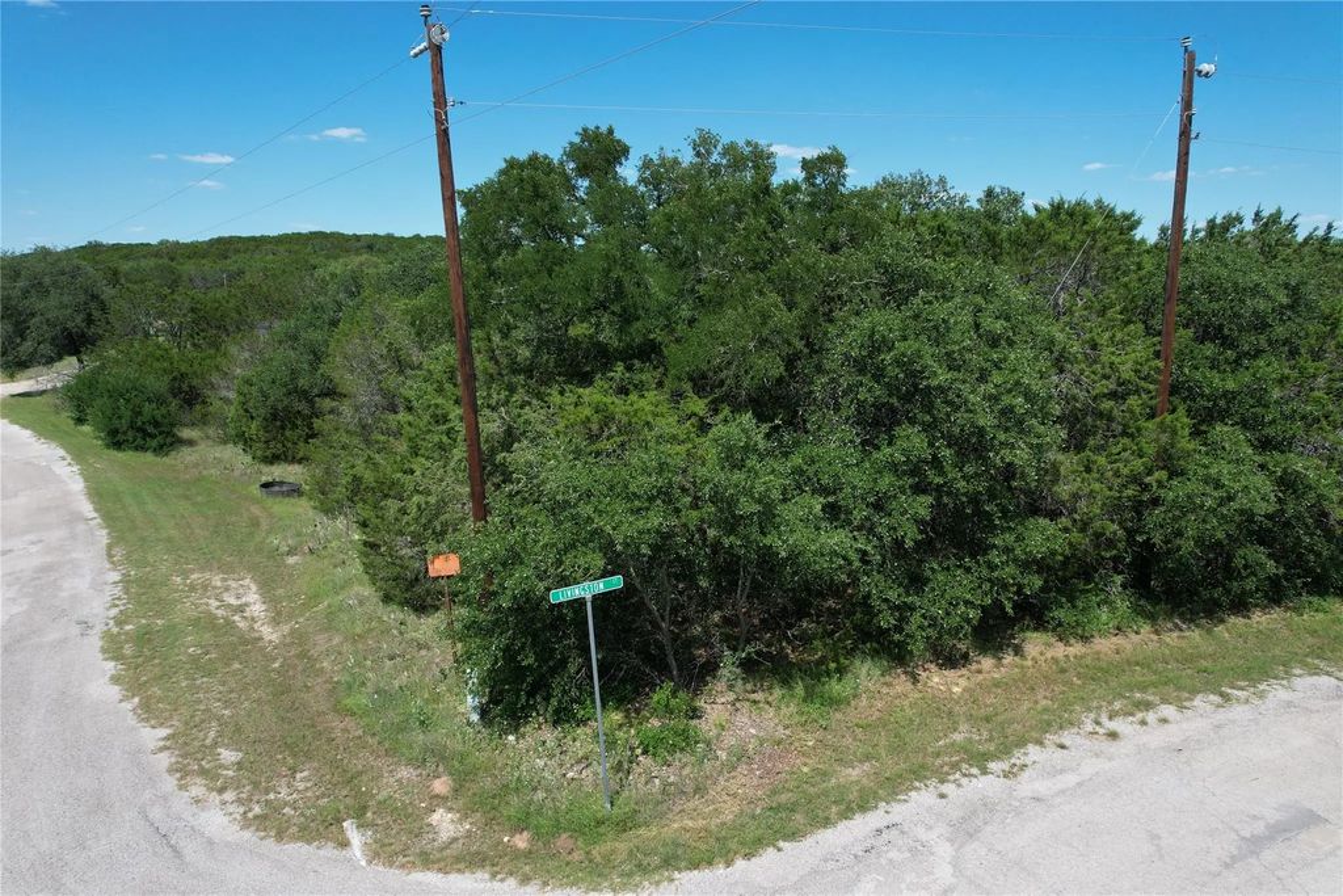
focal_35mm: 22
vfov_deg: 57.2
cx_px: 672
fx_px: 821
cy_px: 448
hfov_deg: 78.6
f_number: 2.8
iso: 110
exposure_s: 1/2000
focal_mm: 8.38
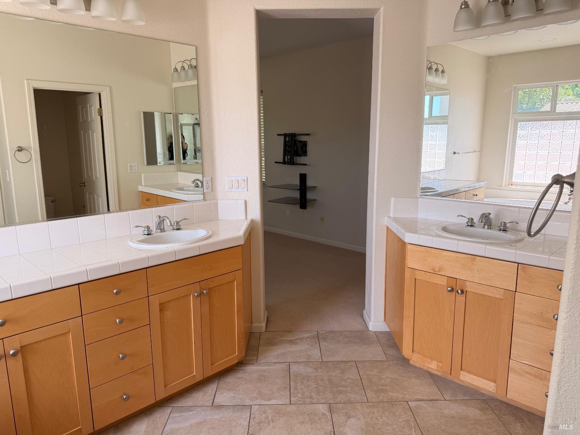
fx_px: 402
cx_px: 290
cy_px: 218
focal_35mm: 24
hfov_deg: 71.6
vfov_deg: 56.8
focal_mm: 6.76
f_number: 1.78
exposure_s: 1/191
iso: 80
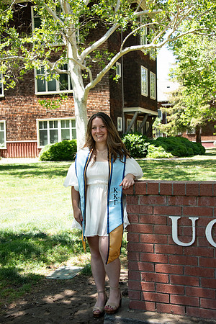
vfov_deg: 41.1
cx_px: 108
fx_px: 432
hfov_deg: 28.1
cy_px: 162
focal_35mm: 48
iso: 640
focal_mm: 48
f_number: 5.6
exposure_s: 1/400
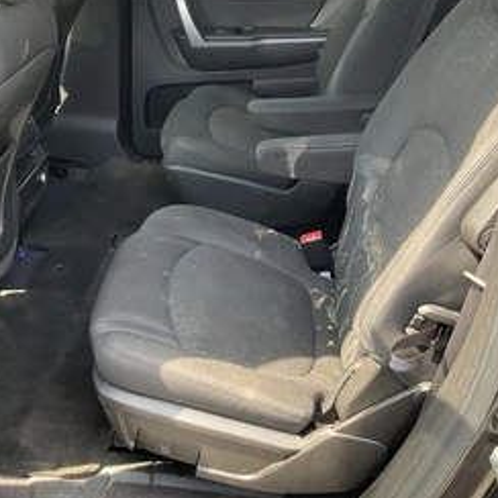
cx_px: 196
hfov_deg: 39.8
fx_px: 684
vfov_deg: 39.8
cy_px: 198
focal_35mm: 42
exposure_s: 1/122
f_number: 1.8
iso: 50
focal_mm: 3
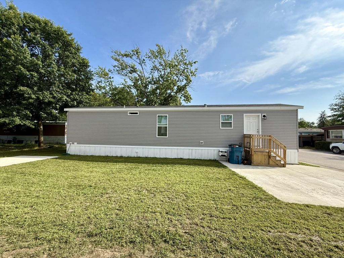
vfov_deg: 85.7
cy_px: 129
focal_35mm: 14
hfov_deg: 102.1
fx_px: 139
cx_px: 172
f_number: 2.2
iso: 50
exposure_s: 1/1745
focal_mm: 2.22
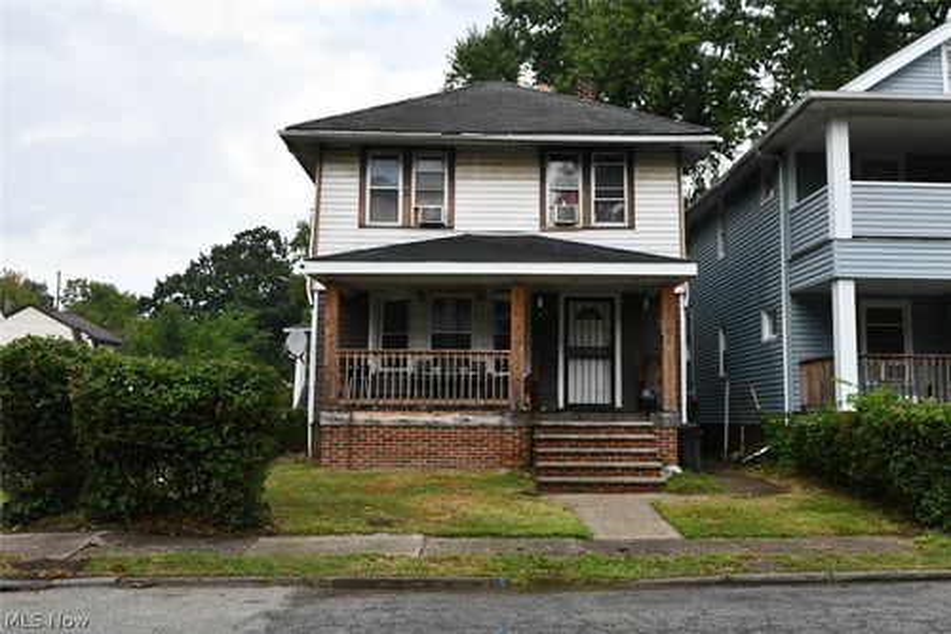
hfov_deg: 53.1
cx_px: 476
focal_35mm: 36
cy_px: 317
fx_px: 951
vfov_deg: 36.8
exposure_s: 1/250
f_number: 7.1
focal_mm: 24
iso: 200
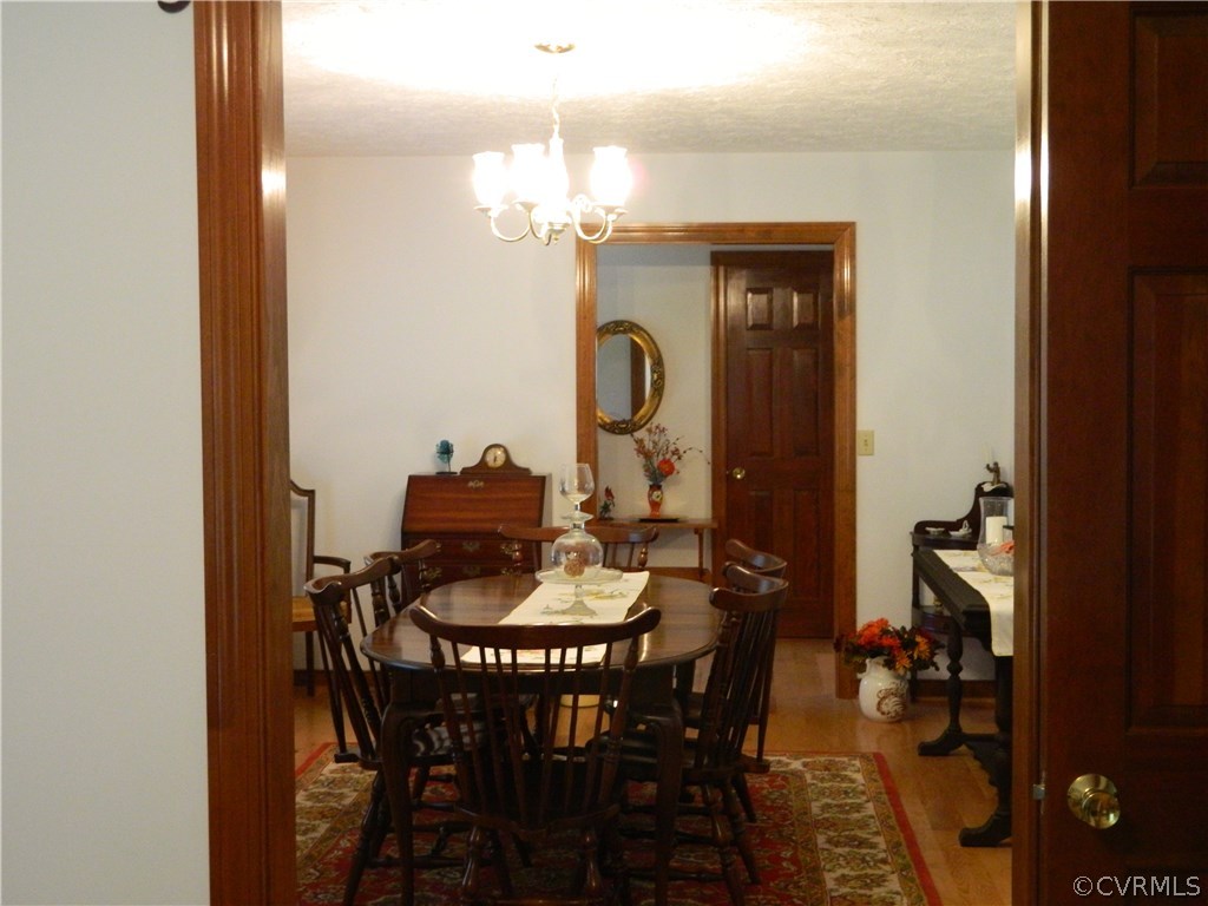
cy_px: 453
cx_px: 604
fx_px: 1640
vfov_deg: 30.9
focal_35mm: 47
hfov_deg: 40.4
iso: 400
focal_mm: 8.4
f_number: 3.6
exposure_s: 1/13
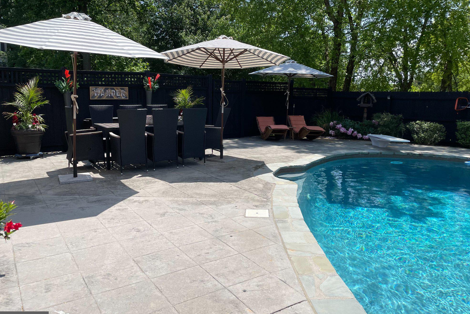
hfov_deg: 65.5
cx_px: 233
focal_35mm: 28
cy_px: 148
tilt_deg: -7.7
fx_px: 366
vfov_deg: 46.4
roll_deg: -1.3
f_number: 1.6
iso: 32
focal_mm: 4.2
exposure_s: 1/3205
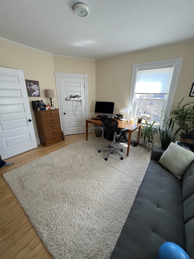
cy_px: 130
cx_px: 97
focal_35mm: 13
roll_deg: +0.0
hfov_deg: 89.9
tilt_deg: -17.5
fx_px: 97
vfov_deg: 106.2
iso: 160
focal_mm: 1.57
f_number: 1.8
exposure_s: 1/99
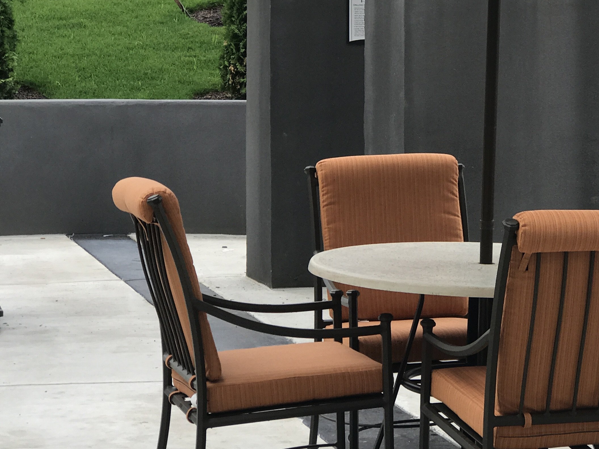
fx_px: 1886
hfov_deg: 17.8
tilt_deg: -4.7
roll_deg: -0.5
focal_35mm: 109
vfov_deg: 13.6
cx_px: 513
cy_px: 151
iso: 20
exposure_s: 1/222
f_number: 2.8
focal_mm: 6.6
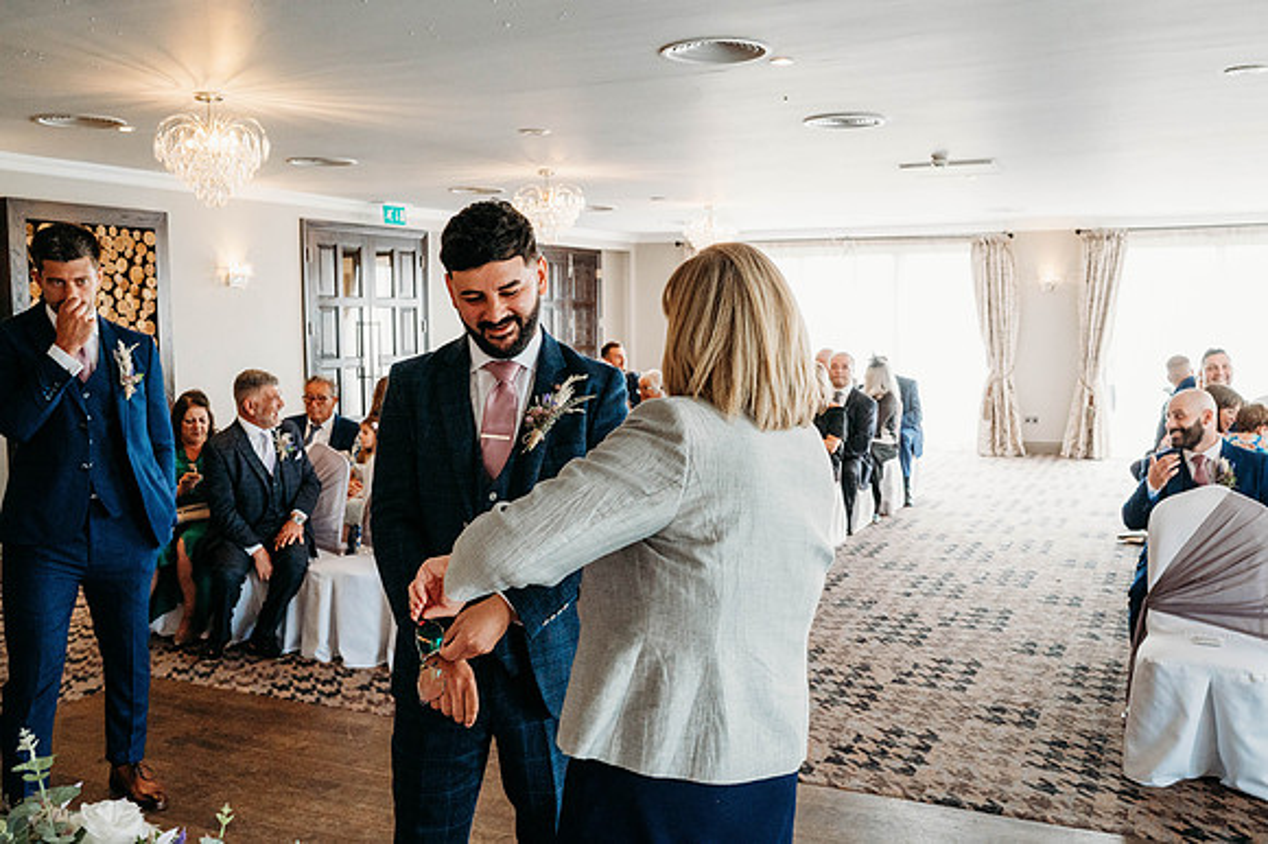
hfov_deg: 54.5
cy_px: 422
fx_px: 1232
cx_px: 634
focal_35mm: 35
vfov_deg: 37.8
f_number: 6.3
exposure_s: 1/200
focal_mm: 35
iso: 2500
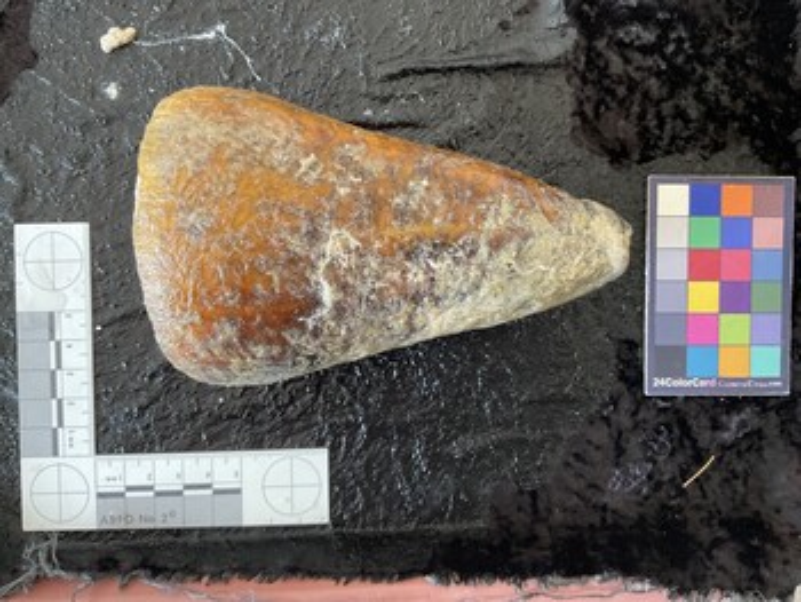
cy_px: 301
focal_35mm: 29
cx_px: 400
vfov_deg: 48.3
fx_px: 672
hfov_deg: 61.6
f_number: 1.8
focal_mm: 3
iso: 160
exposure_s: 1/60
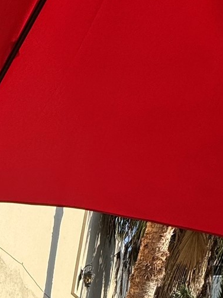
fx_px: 490
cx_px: -96
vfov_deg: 25.2
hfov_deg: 22.0
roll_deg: -6.9
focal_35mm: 57
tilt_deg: -6.0
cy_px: 452
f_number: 2.2
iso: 50
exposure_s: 1/1395
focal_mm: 2.22
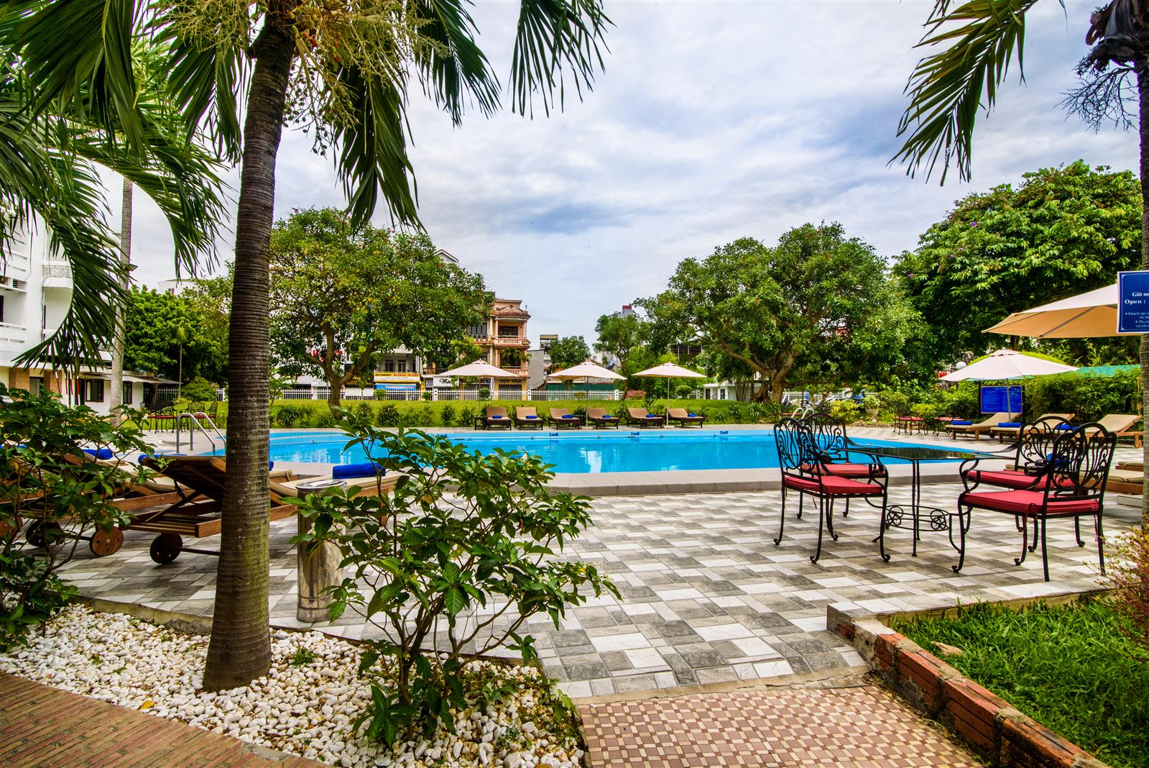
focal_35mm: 16
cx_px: 574
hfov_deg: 96.7
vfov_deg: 73.8
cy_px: 384
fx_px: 511
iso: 200
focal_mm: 16
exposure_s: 1/400
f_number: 16
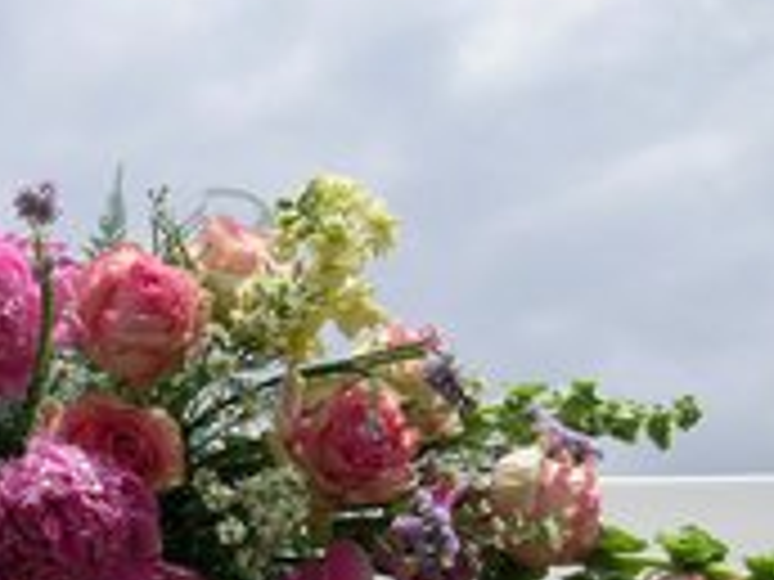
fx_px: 3376
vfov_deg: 9.8
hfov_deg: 12.9
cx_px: -9
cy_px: 531
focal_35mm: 151
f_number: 7.3
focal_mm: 6.5
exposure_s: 1/332
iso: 50
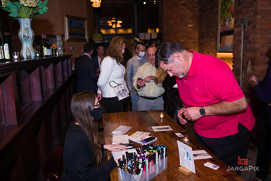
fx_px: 233
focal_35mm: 31
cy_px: 90
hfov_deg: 60.3
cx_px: 136
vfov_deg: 42.3
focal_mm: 31
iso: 1000
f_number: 3.2
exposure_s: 1/125
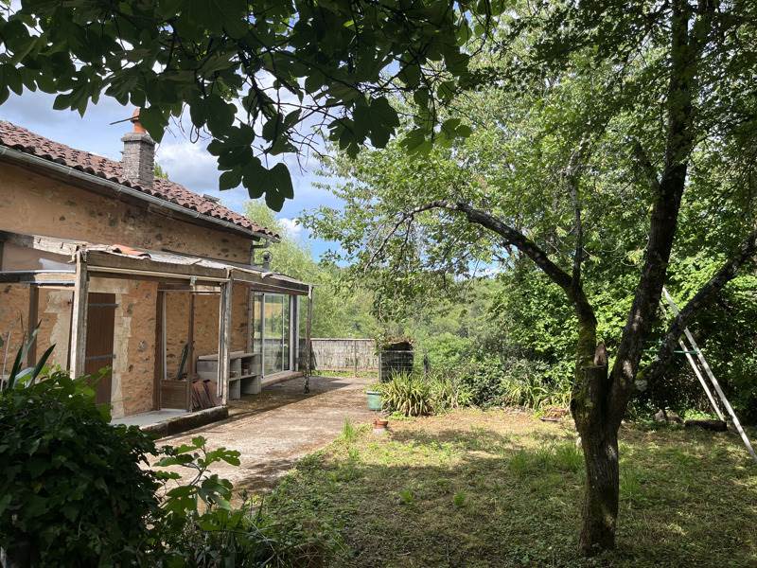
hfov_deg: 67.3
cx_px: 378
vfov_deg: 53.1
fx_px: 569
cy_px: 284
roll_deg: +0.2
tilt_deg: +2.2
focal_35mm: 26
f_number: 1.6
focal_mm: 5.1
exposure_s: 1/1497
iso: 50
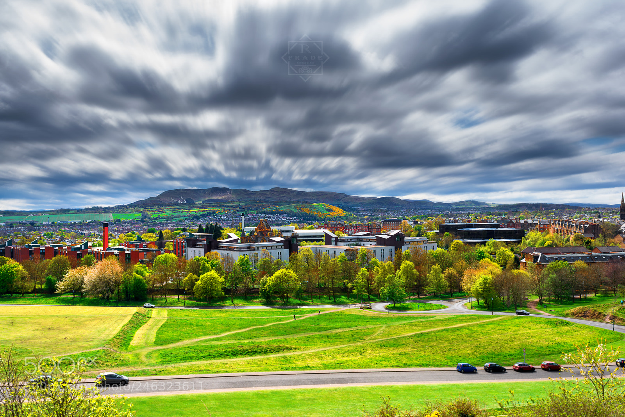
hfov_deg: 57.2
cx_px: 312
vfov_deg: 40.0
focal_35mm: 33
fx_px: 573
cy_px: 208
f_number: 13
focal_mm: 22
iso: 100
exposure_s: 1/90
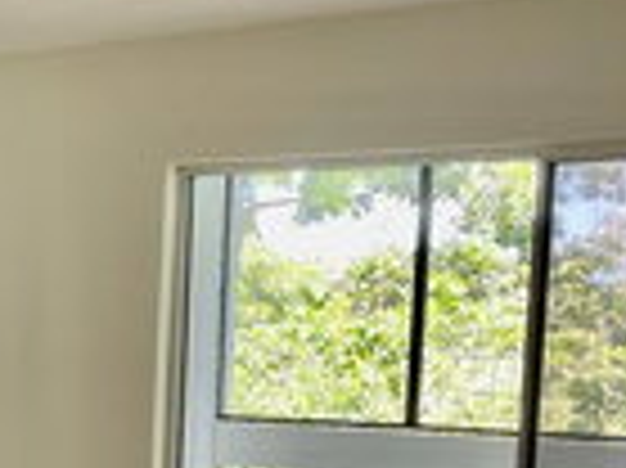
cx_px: -92
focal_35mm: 80
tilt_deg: -6.6
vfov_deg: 17.9
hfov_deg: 22.8
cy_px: 472
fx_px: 1445
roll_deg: -1.3
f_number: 1.6
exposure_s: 1/120
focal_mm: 5.1
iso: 64
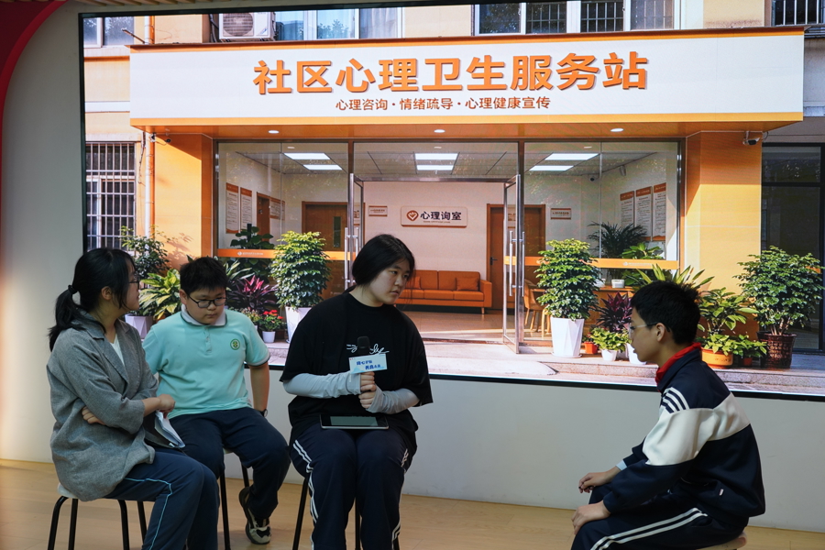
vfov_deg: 27.0
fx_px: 1146
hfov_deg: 39.6
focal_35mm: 50
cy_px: 275
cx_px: 412
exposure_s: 1/250
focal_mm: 50
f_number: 4
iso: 1000
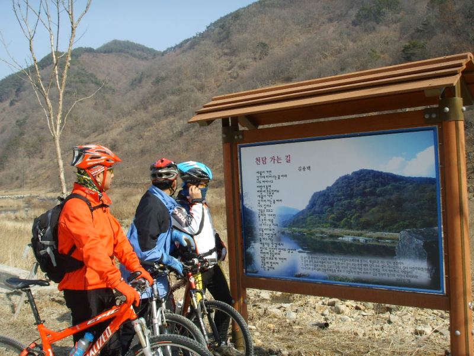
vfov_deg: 36.8
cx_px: 237
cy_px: 178
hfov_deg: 47.9
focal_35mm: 39
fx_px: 534
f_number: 6.3
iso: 50
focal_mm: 6.6
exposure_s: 1/180
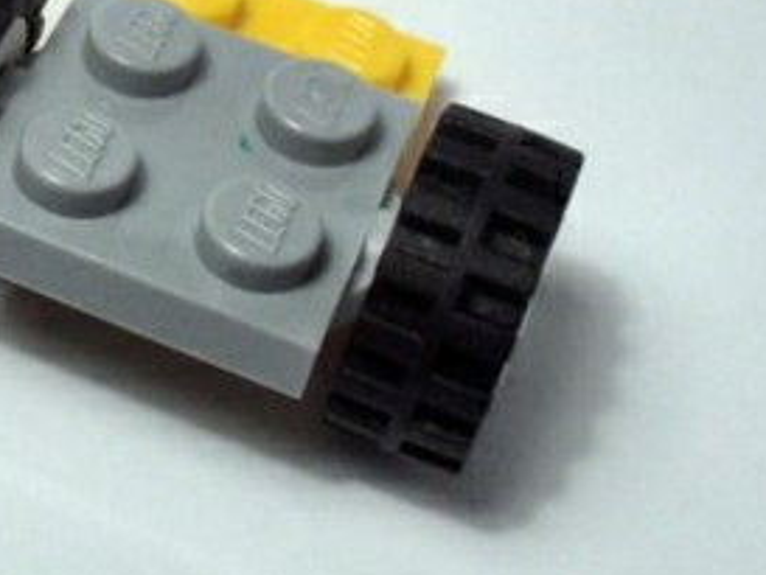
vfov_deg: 12.1
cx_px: -202
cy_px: 58
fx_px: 2701
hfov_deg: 15.4
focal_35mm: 122
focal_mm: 6.61
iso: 80
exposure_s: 1/100
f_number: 3.9
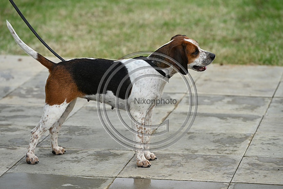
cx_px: 142
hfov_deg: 11.7
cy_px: 94
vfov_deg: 7.9
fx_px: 1376
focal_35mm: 175
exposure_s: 1/1000
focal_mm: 175
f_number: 4.5
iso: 360
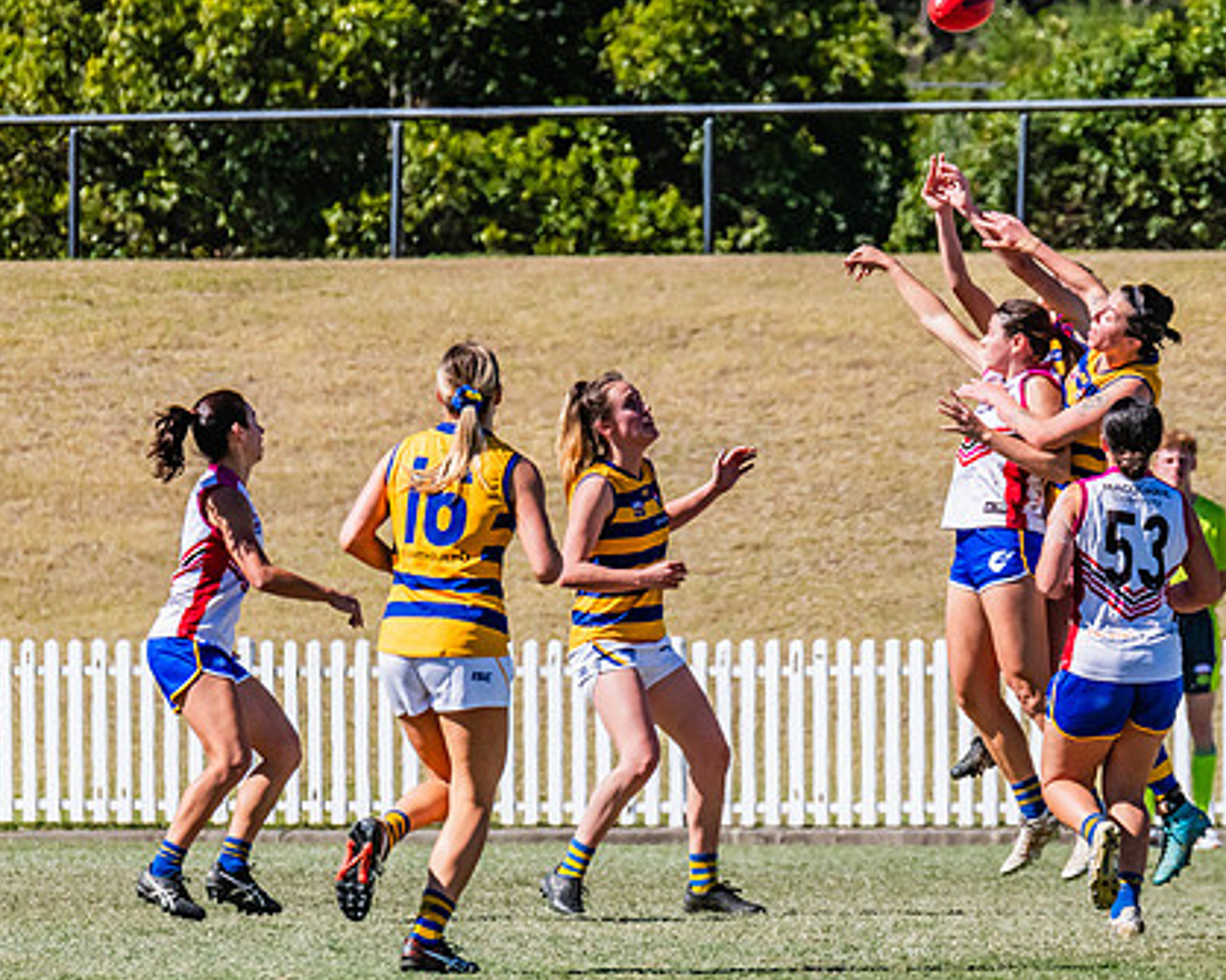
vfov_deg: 2.3
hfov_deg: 2.8
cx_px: 993
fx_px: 24698
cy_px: 474
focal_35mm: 681
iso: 800
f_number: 11
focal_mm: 380
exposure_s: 1/1600
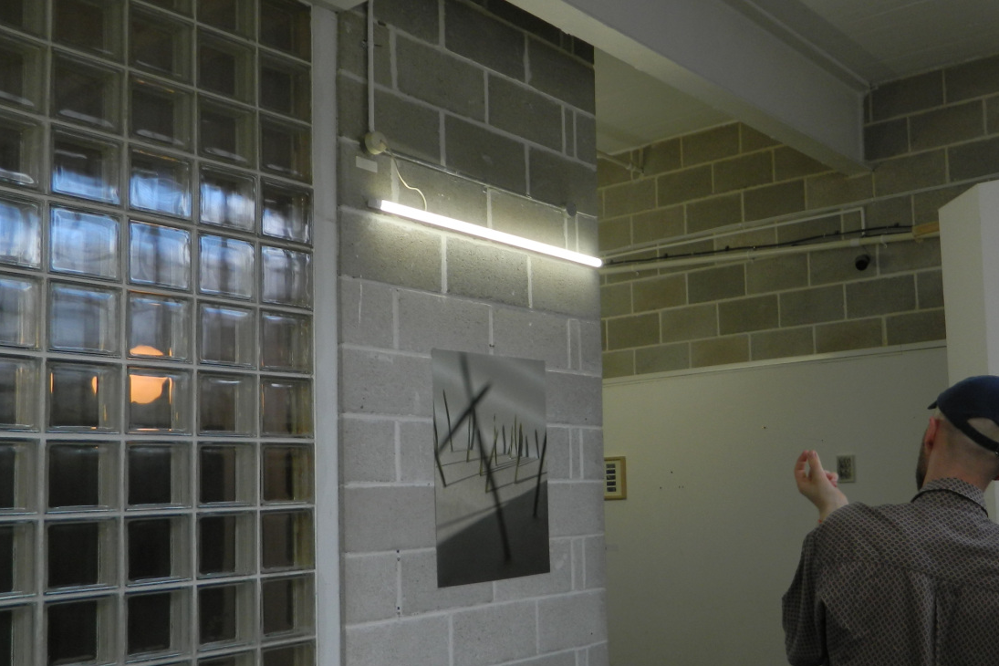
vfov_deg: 34.9
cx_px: 725
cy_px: 409
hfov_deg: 49.1
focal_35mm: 38
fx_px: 1054
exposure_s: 1/40
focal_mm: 4.5
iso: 80
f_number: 3.1
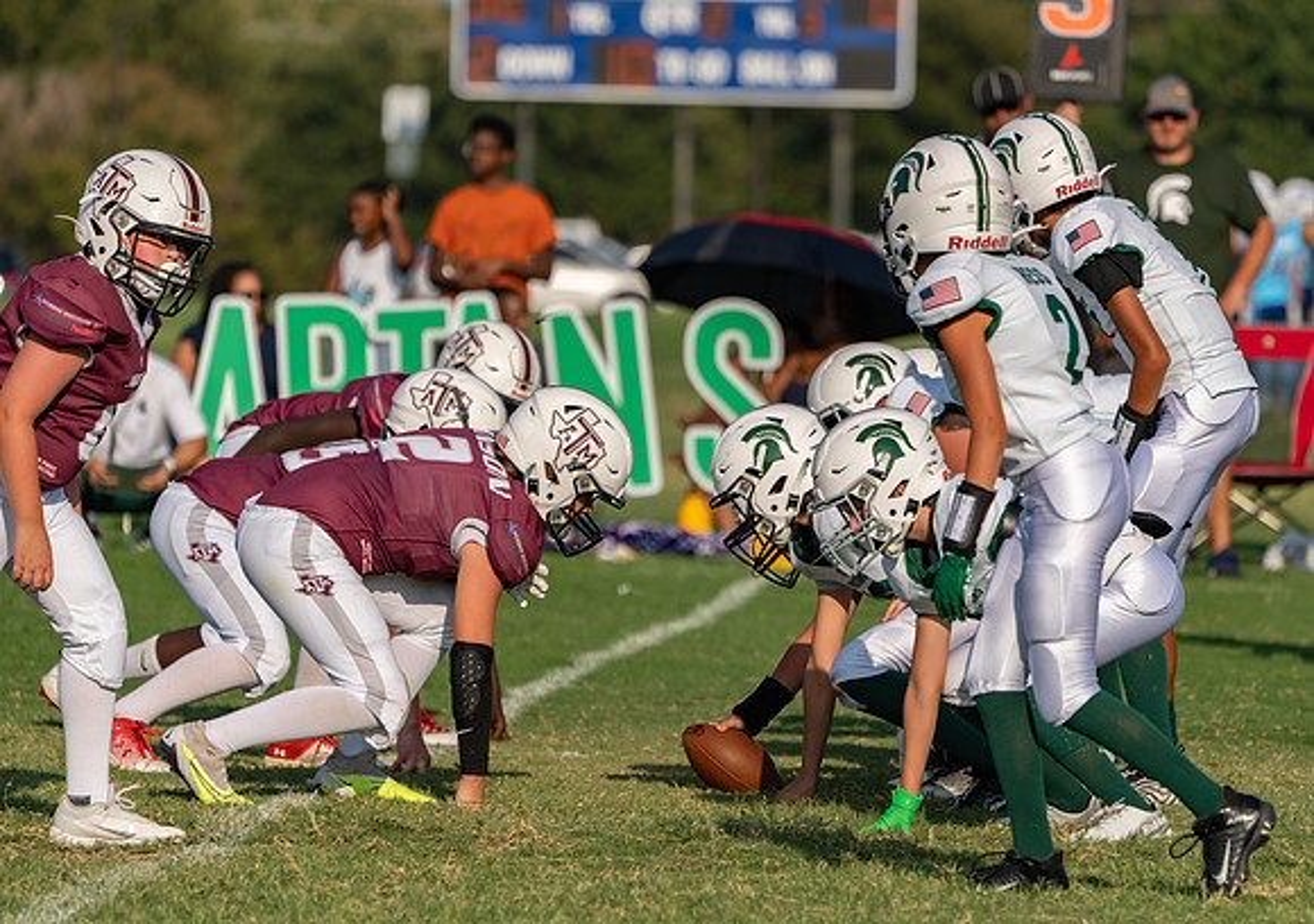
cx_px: 810
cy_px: 546
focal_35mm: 377
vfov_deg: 3.8
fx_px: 13989
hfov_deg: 5.4
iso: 200
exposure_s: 1/1600
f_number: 5.6
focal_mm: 306
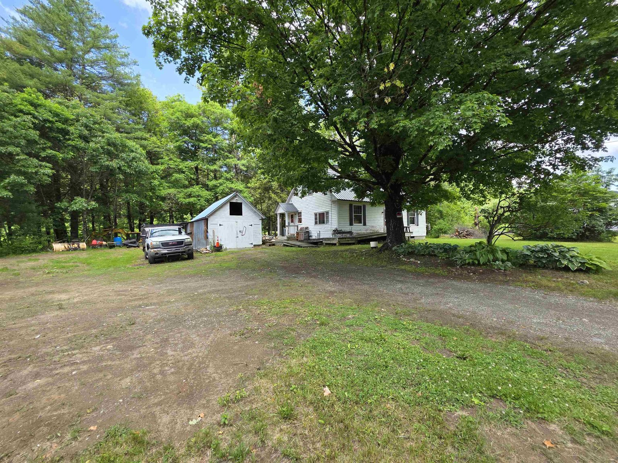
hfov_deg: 106.2
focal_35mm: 13
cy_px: 232
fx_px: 232
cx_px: 309
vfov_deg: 89.9
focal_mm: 2.2
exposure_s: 1/358
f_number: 1.9
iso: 40
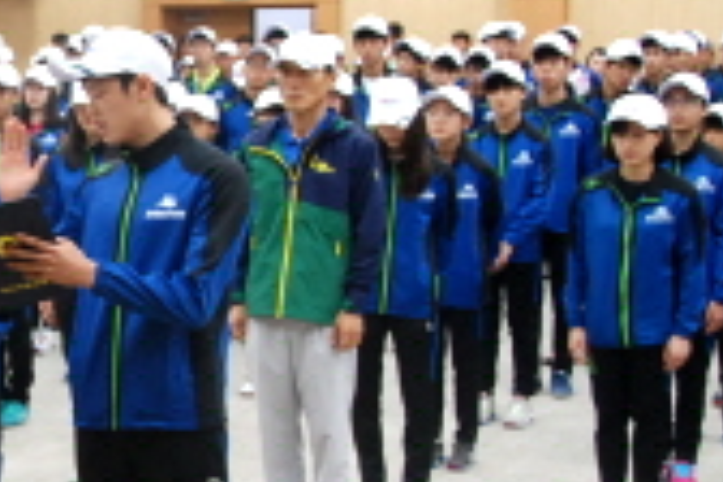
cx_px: -95
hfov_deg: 19.8
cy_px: 267
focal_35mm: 98
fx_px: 1968
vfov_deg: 14.0
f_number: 4.5
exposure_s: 1/80
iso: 800
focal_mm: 22
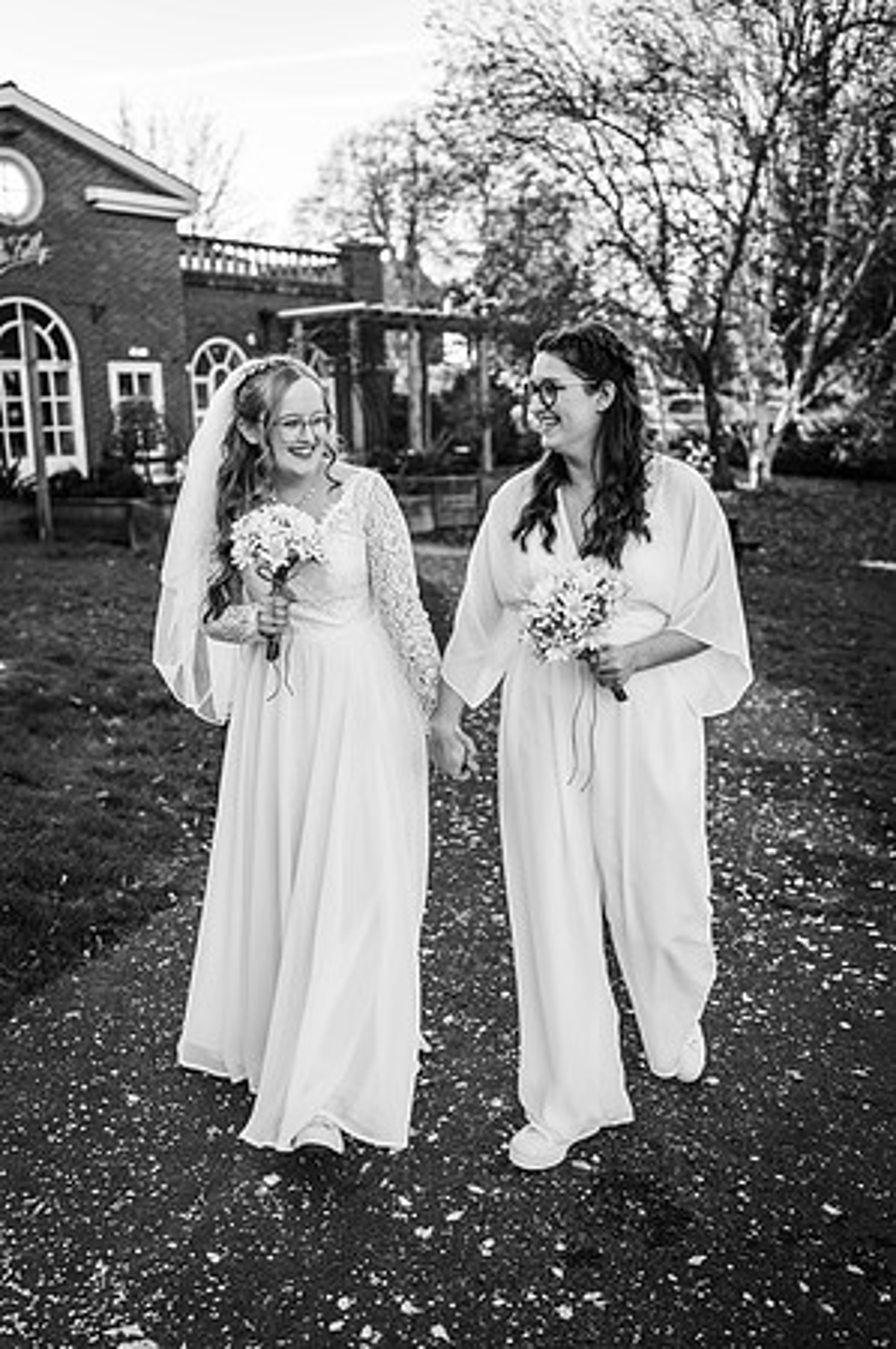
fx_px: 1310
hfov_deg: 37.8
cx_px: 448
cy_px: 674
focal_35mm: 35
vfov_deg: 54.5
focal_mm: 35
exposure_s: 1/800
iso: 100
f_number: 2.5
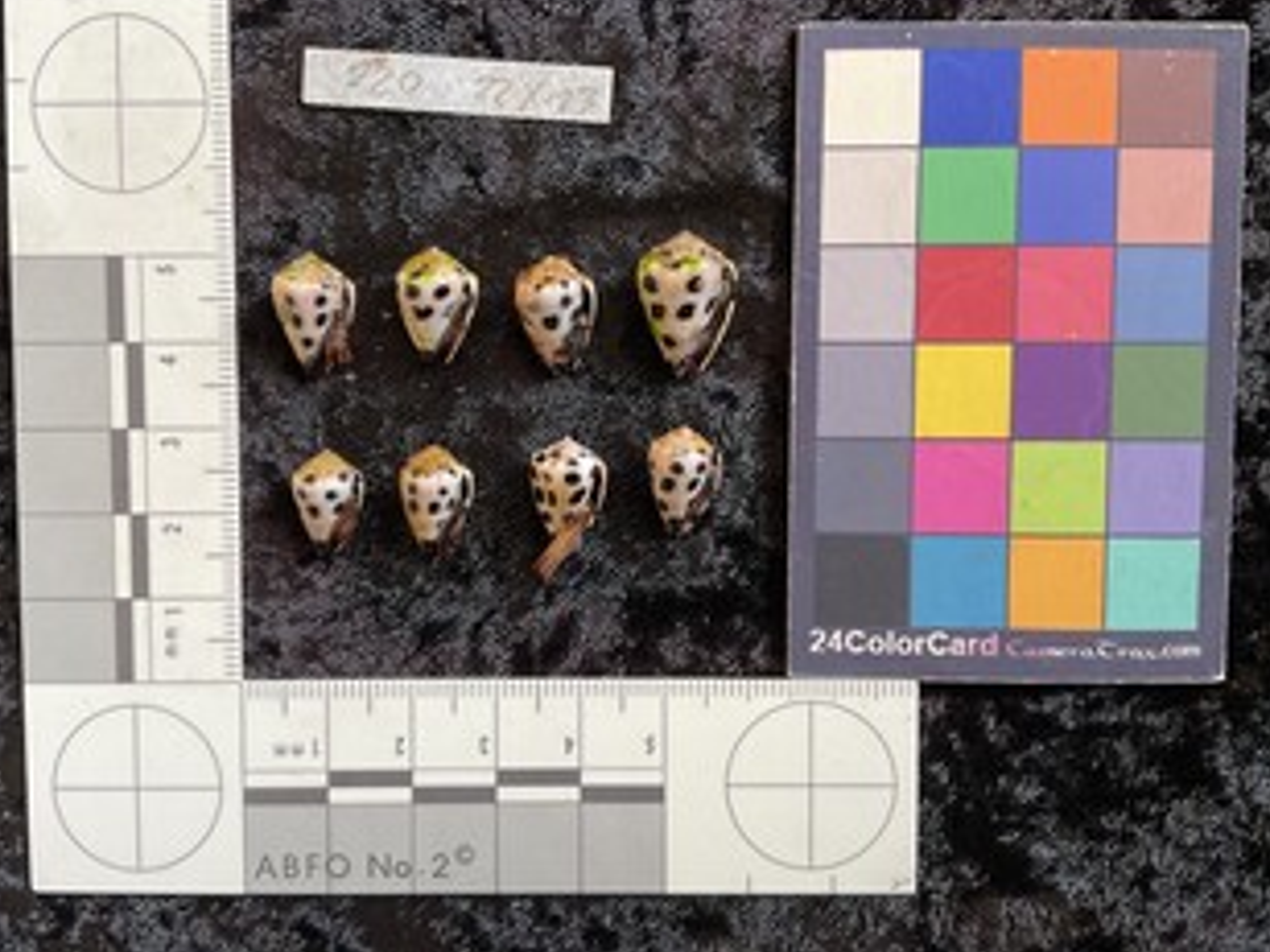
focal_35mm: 33
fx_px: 1211
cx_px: 590
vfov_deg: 42.9
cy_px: 443
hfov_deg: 55.3
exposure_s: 1/100
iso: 64
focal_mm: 3
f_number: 1.8
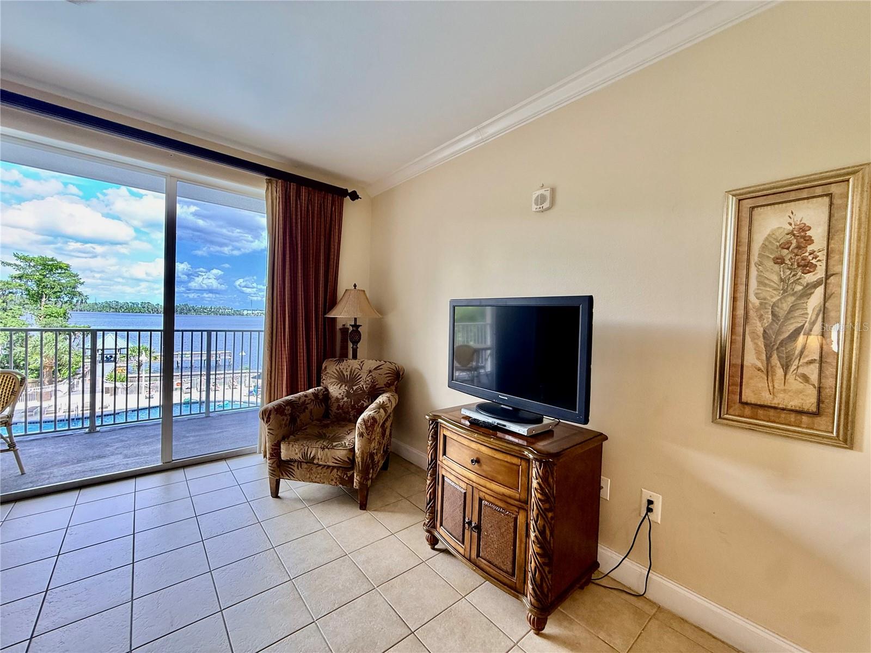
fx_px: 352
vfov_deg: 85.7
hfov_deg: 102.1
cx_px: 436
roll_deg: -1.4
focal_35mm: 14
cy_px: 326
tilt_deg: -1.0
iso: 125
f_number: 2.2
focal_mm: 2.22
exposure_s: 1/99
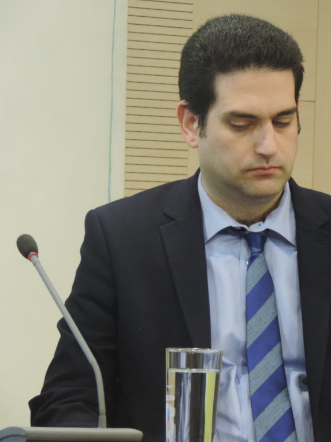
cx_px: 289
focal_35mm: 335
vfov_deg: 5.9
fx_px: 4271
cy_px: 222
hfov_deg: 4.4
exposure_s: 1/20
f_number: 4.7
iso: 800
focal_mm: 44.5
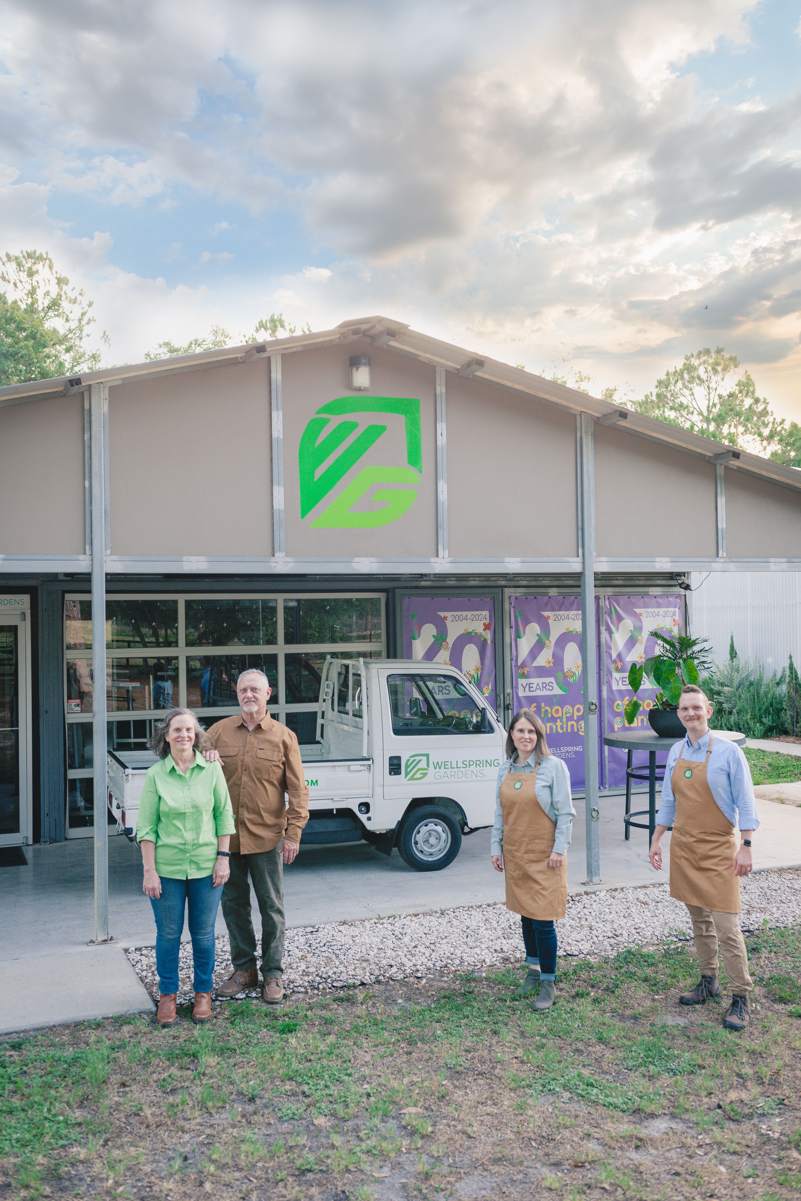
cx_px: 400
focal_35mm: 35
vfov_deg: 54.4
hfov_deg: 37.9
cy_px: 600
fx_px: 1168
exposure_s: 1/200
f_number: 3.5
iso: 400
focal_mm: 35
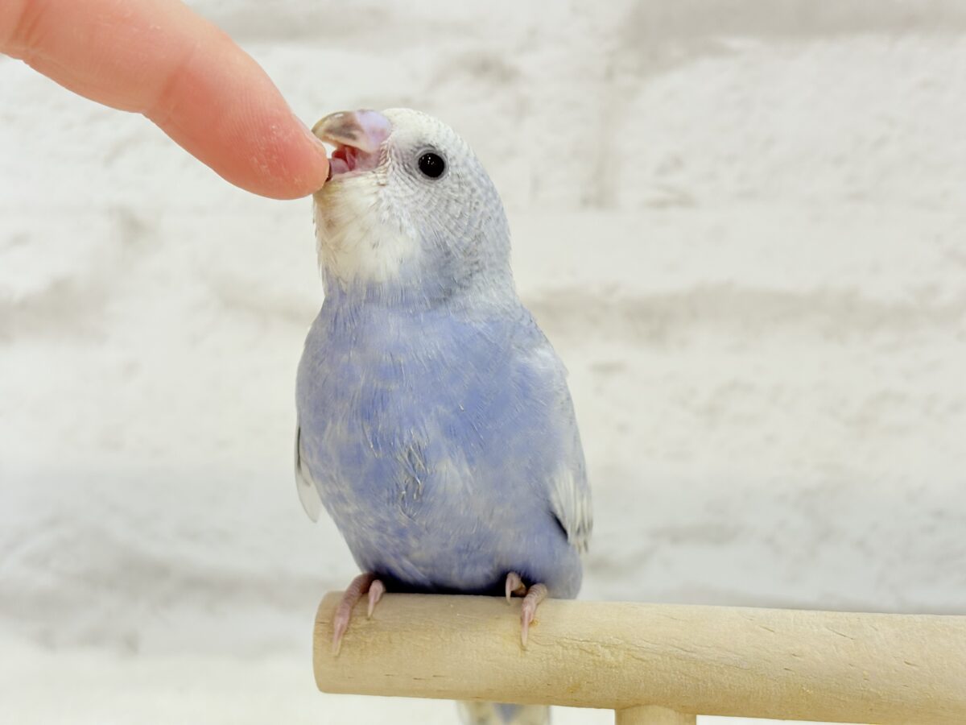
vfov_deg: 28.0
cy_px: 362
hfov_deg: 36.8
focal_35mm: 52
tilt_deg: -6.7
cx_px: 483
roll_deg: +1.6
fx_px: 1451
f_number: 1.6
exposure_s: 1/100
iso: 64
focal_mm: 5.96
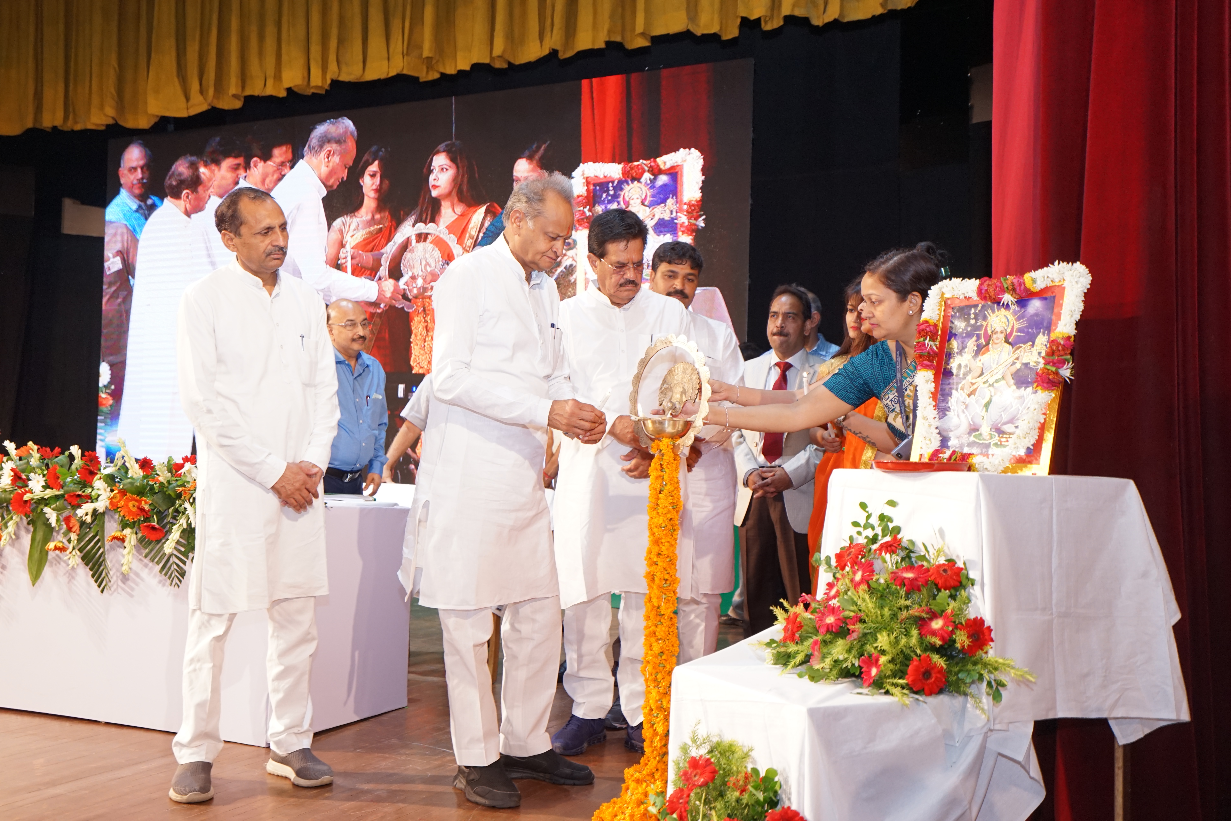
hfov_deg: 54.4
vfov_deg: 37.9
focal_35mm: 35
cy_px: 410
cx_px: 616
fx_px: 1197
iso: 1250
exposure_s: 1/125
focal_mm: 35
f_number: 4
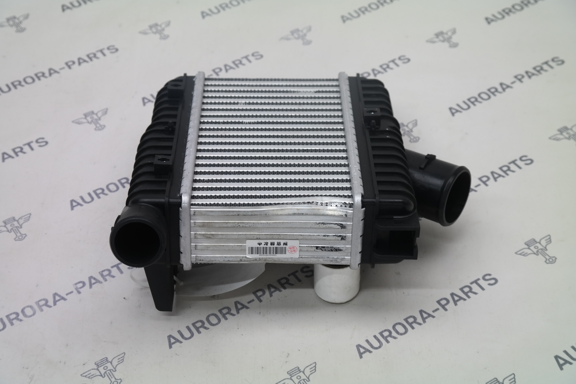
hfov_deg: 29.2
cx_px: 288
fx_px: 1104
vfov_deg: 19.7
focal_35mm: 69
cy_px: 192
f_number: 5.6
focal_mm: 45
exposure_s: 1/80
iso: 400
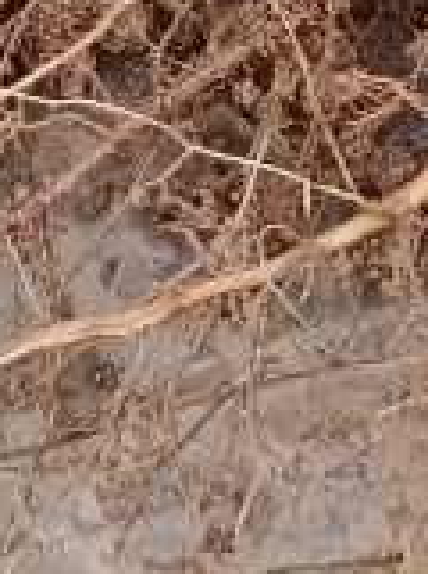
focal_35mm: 166
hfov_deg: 8.9
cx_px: 210
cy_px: -768
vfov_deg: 10.4
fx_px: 2748
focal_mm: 4.71
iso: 611
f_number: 1.79
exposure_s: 1/100
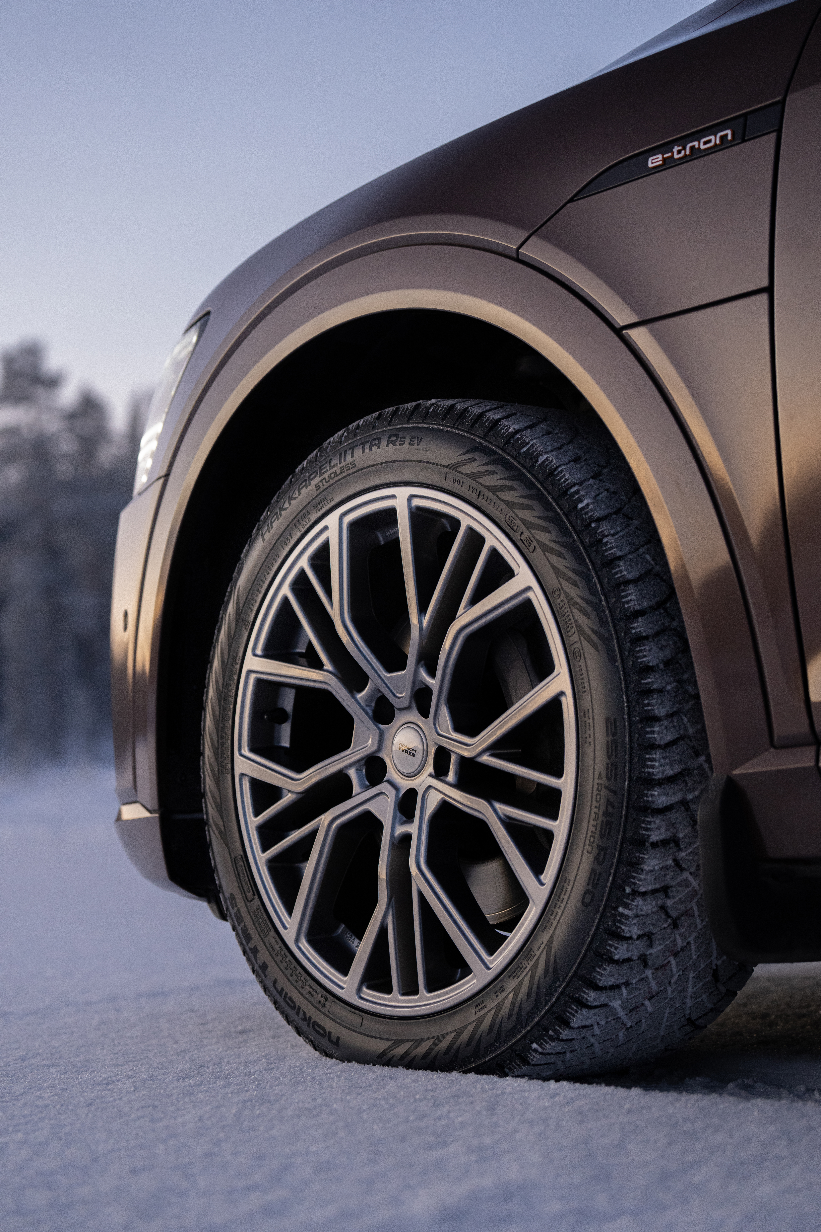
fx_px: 2394
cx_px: 410
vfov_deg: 28.8
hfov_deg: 19.5
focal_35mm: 70
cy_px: 616
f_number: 3.5
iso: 3200
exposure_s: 1/80
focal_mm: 70
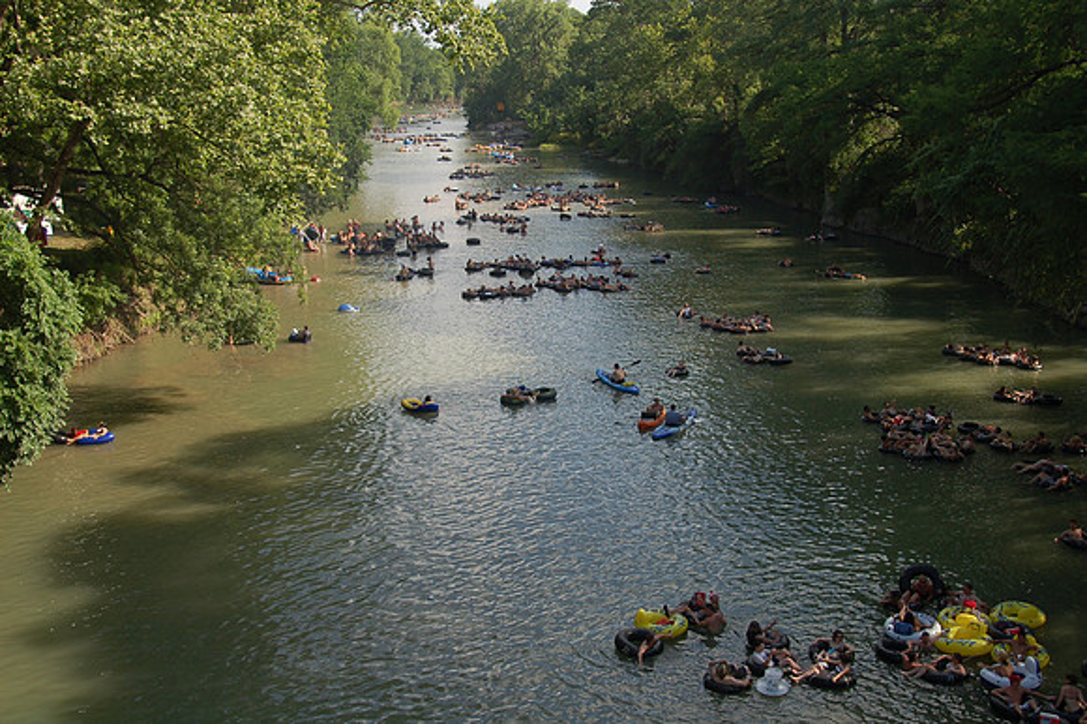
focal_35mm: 42
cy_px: 362
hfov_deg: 46.4
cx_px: 544
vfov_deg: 31.9
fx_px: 1267
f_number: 8
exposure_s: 1/320
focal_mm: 28
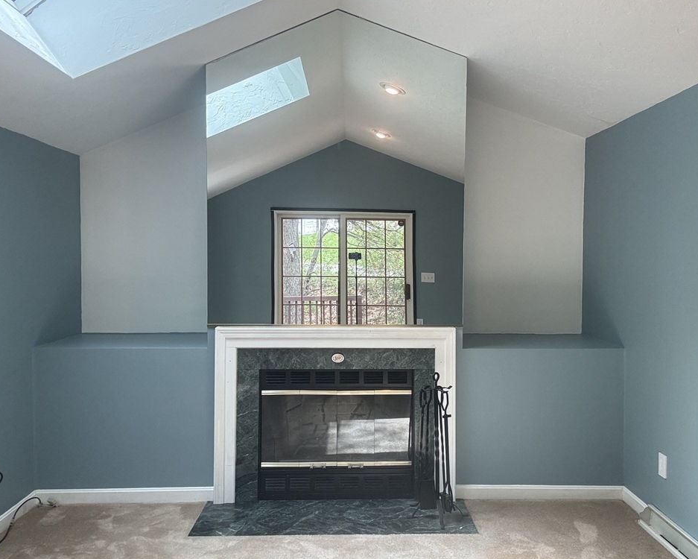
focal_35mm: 32
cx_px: 374
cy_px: 280
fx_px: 661
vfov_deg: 45.8
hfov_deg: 55.6
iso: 80
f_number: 1.9
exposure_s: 1/121
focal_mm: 2.69
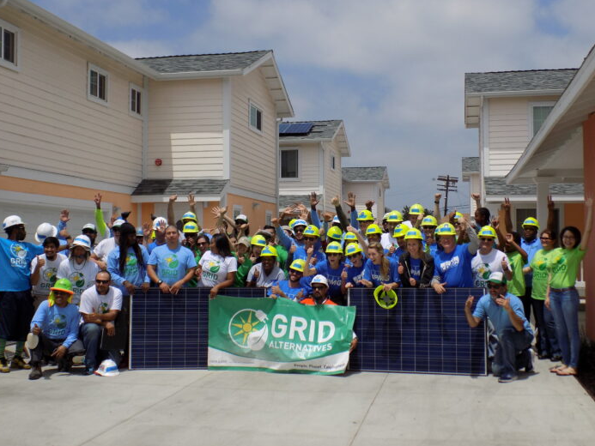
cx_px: 307
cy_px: 226
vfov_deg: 35.1
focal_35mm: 41
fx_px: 705
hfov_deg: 45.8
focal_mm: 6.6
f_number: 11.2
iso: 80
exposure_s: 1/250
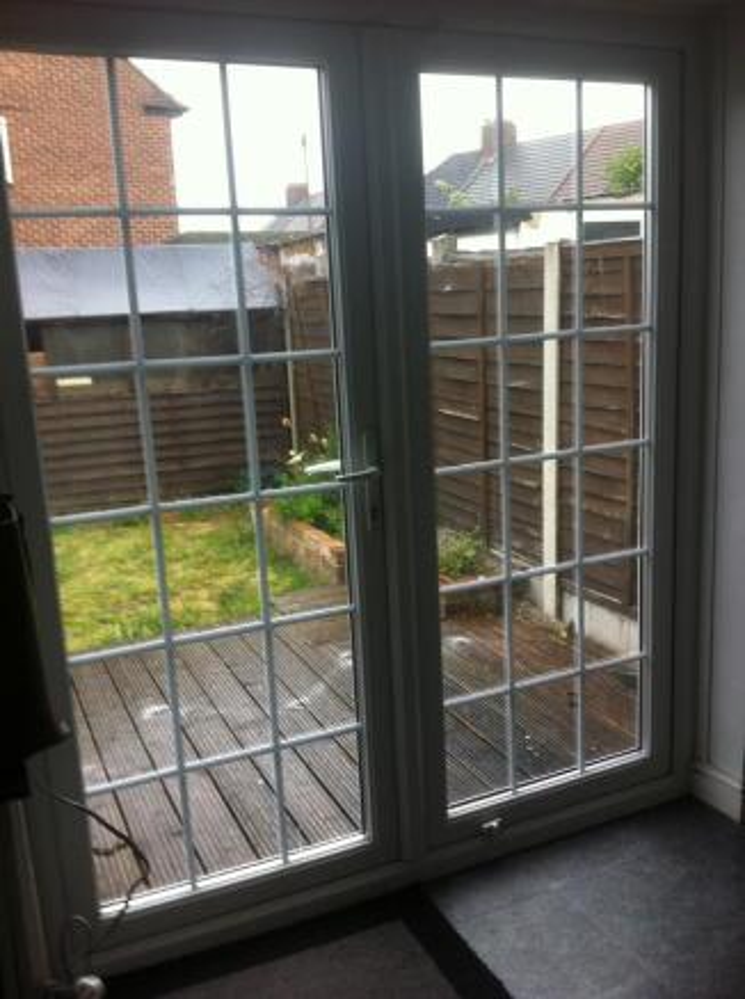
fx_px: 1008
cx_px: 372
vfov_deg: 52.7
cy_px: 500
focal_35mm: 35
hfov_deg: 40.6
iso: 80
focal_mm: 3.85
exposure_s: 1/40
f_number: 2.8
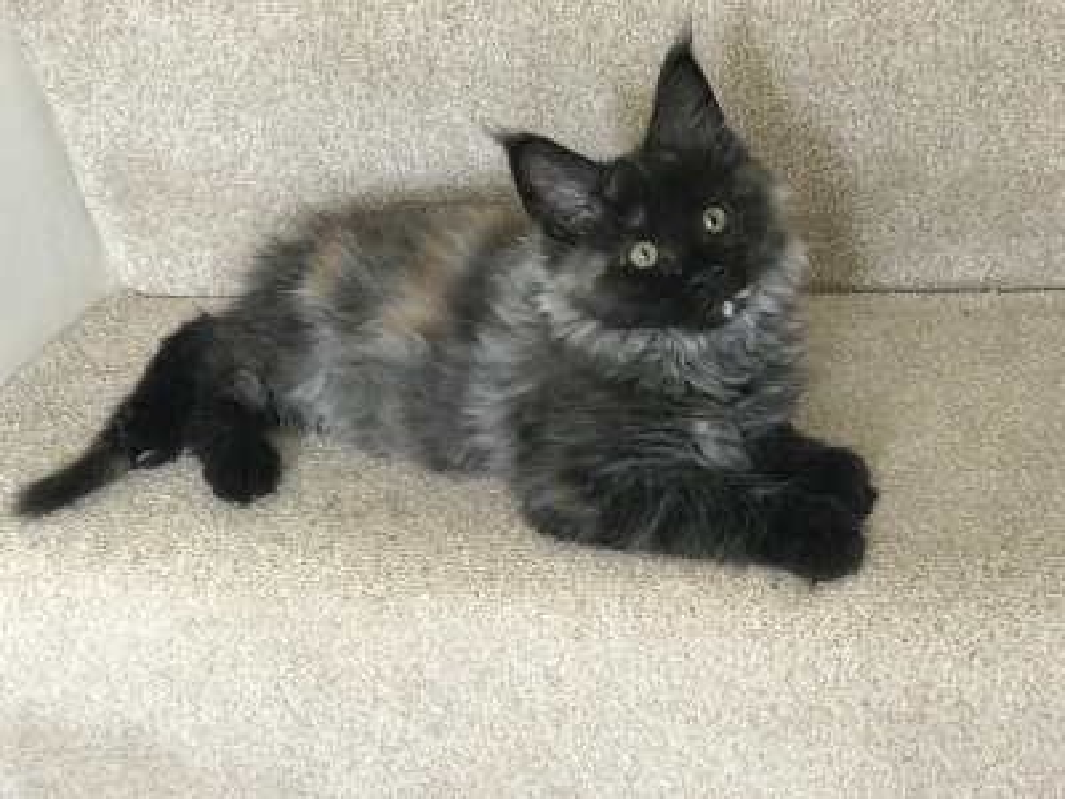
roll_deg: +9.1
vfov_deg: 25.7
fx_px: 1754
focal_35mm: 57
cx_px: 532
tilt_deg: -29.2
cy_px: 400
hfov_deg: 33.8
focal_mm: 6.6
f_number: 2.8
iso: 100
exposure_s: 1/50
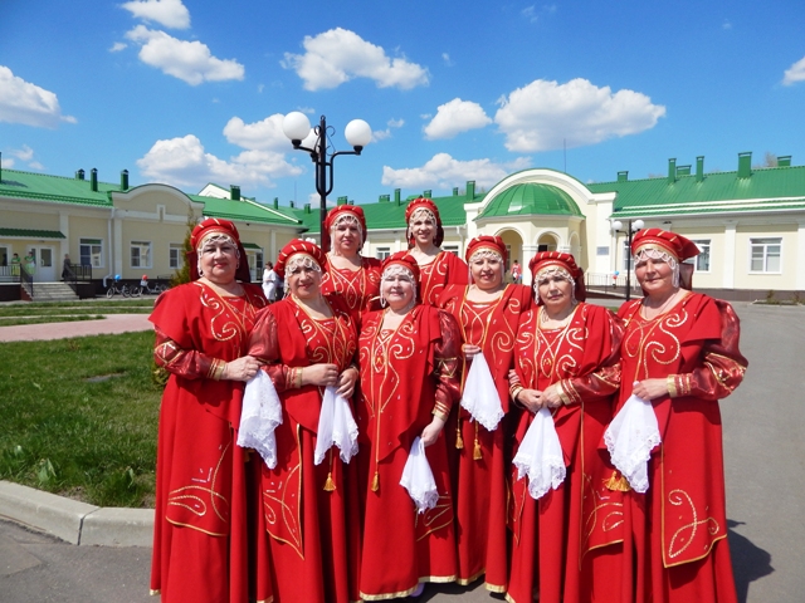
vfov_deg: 58.9
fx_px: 535
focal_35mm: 23
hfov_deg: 73.9
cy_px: 302
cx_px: 402
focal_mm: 4
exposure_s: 1/640
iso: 125
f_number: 6
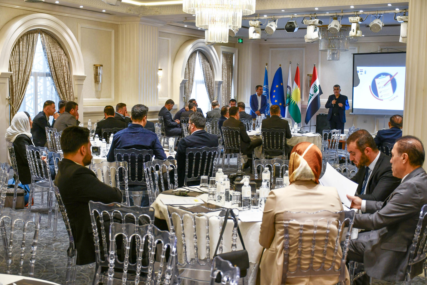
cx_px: 214
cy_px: 142
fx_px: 569
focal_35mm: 48
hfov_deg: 41.1
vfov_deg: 28.1
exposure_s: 1/50
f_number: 4
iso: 640
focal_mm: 32
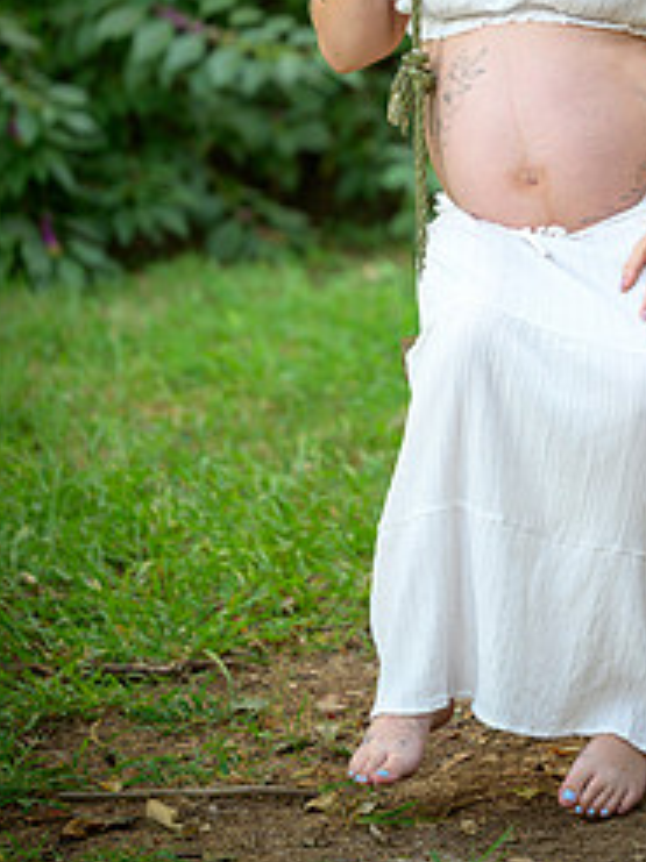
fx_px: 4582
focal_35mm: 184
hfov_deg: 8.1
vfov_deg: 10.7
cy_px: 216
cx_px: 496
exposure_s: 1/125
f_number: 2.8
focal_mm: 105
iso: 800
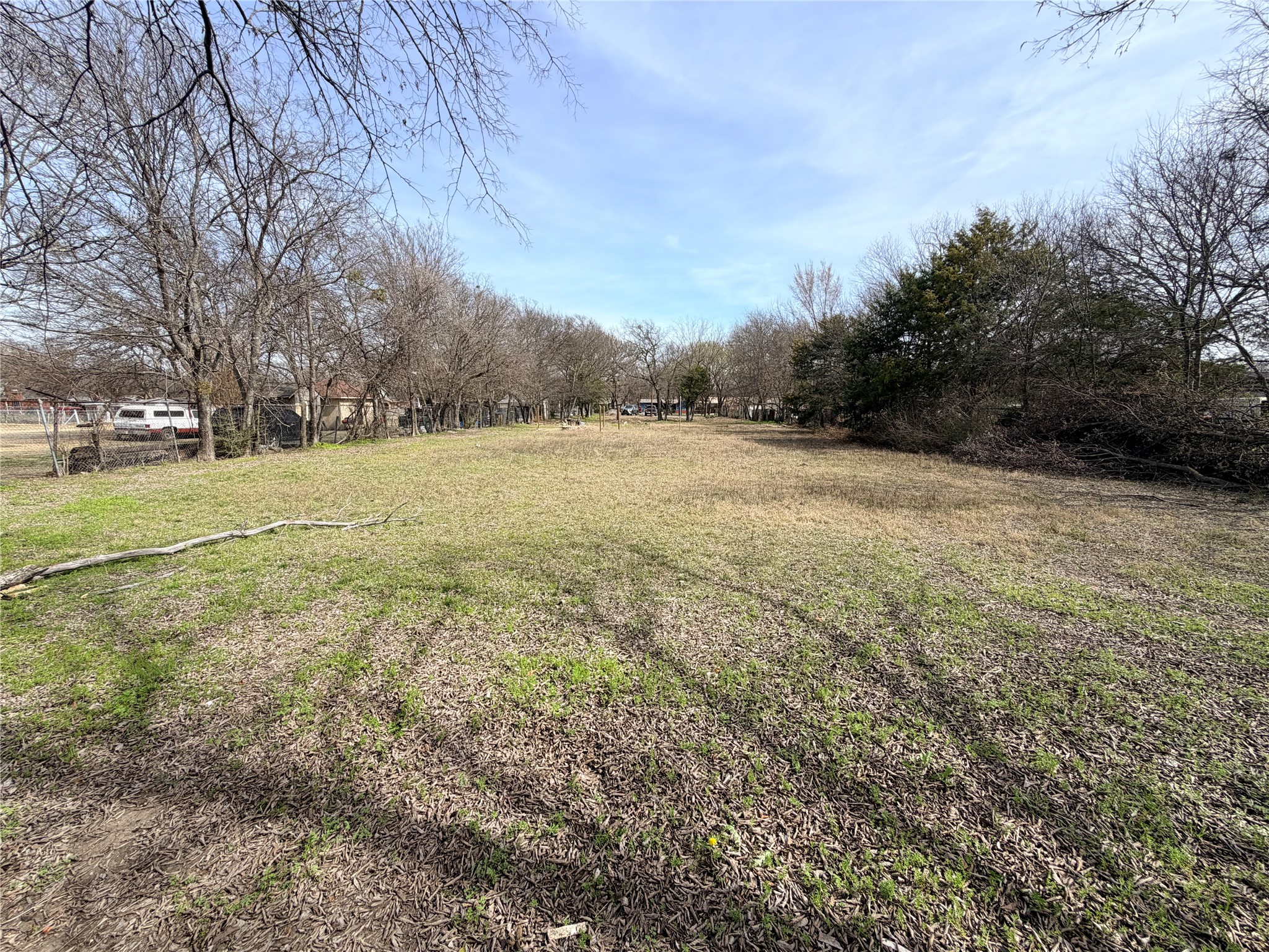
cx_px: 634
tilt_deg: -9.4
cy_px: 476
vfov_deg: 85.7
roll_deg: +0.1
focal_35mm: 14
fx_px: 513
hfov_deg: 102.1
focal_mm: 2.22
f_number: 2.2
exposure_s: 1/770
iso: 25
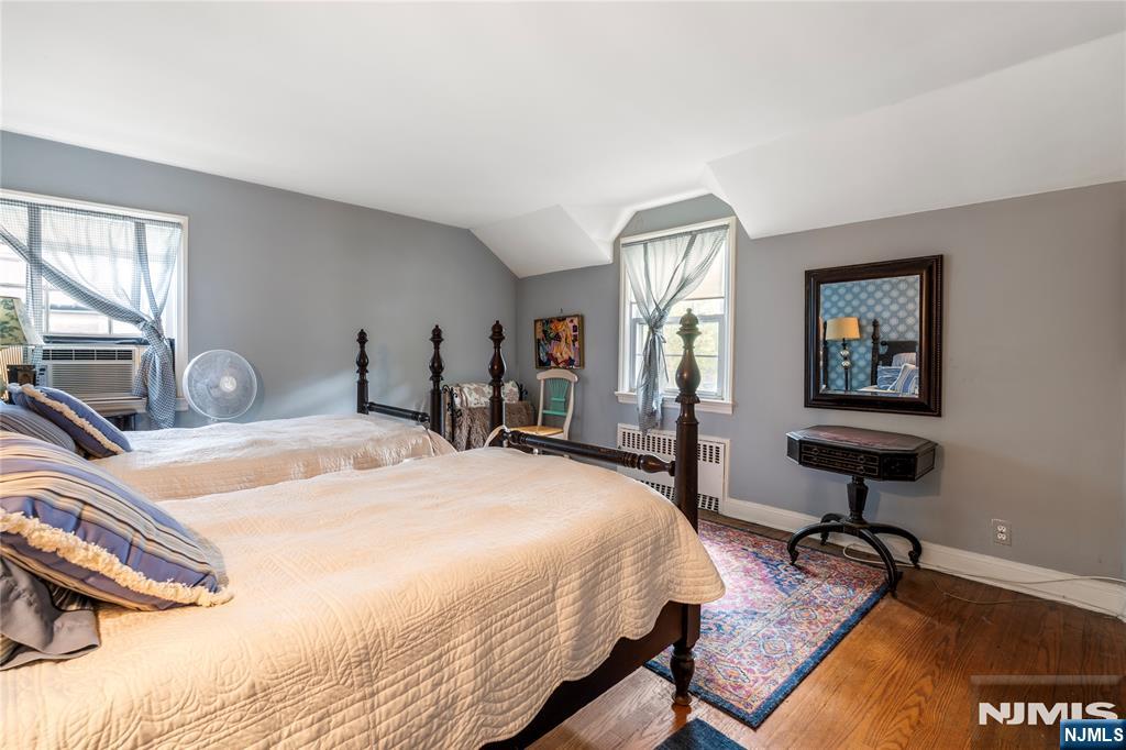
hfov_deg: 96.8
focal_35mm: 16
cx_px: 563
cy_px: 375
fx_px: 500
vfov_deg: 73.7
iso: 200
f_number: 8
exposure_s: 1/13
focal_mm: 16
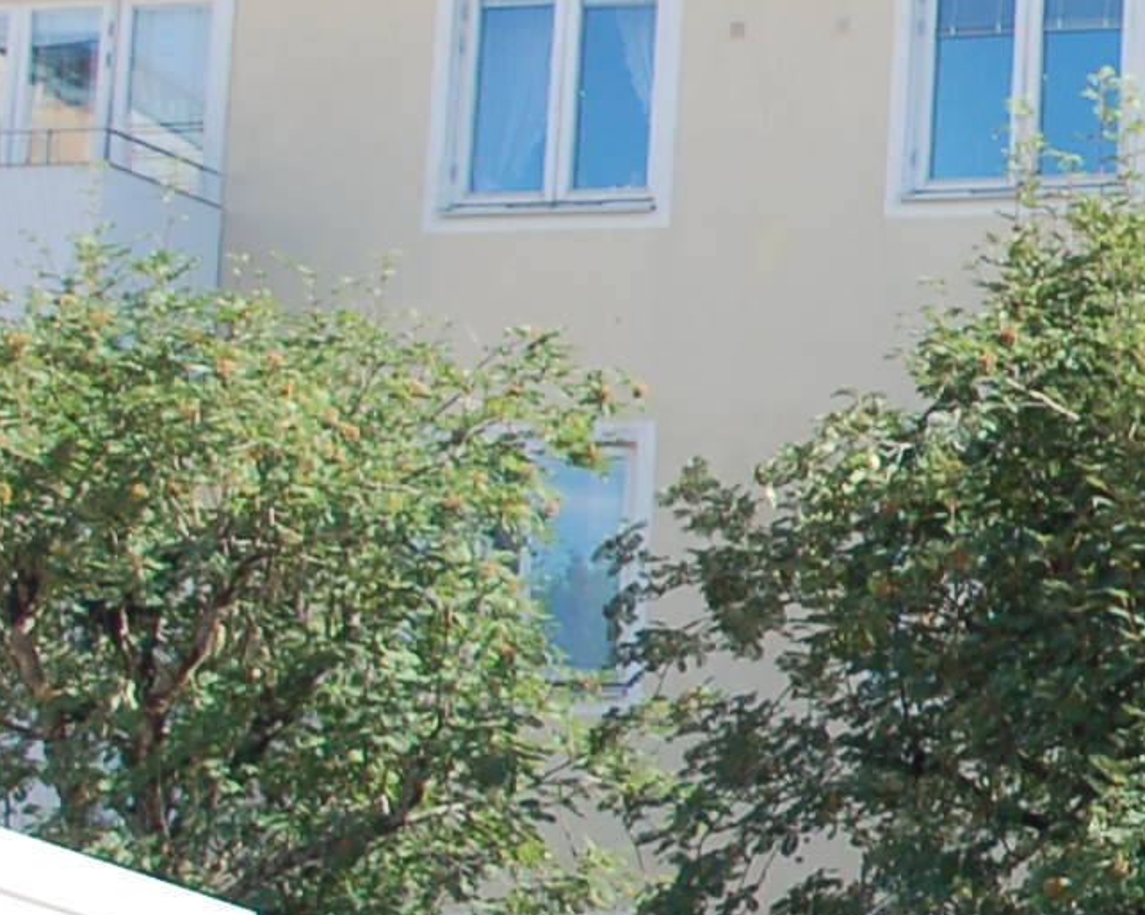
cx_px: 2083
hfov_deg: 12.7
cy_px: 541
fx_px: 4682
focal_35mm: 138
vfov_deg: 11.2
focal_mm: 21
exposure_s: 1/160
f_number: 6.3
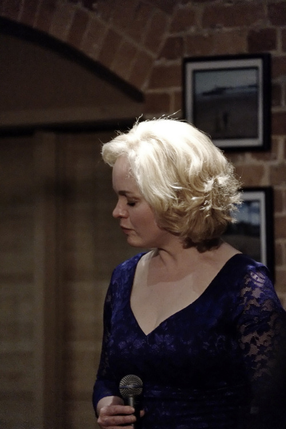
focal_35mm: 300
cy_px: 214
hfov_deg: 4.6
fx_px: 3575
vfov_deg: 6.9
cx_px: 143
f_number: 4.8
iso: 6400
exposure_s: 1/250
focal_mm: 200
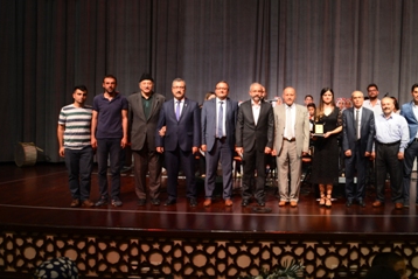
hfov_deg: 38.5
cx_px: 319
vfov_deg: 27.0
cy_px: 118
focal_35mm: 50
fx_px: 581
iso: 640
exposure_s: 1/50
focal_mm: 28
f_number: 3.5
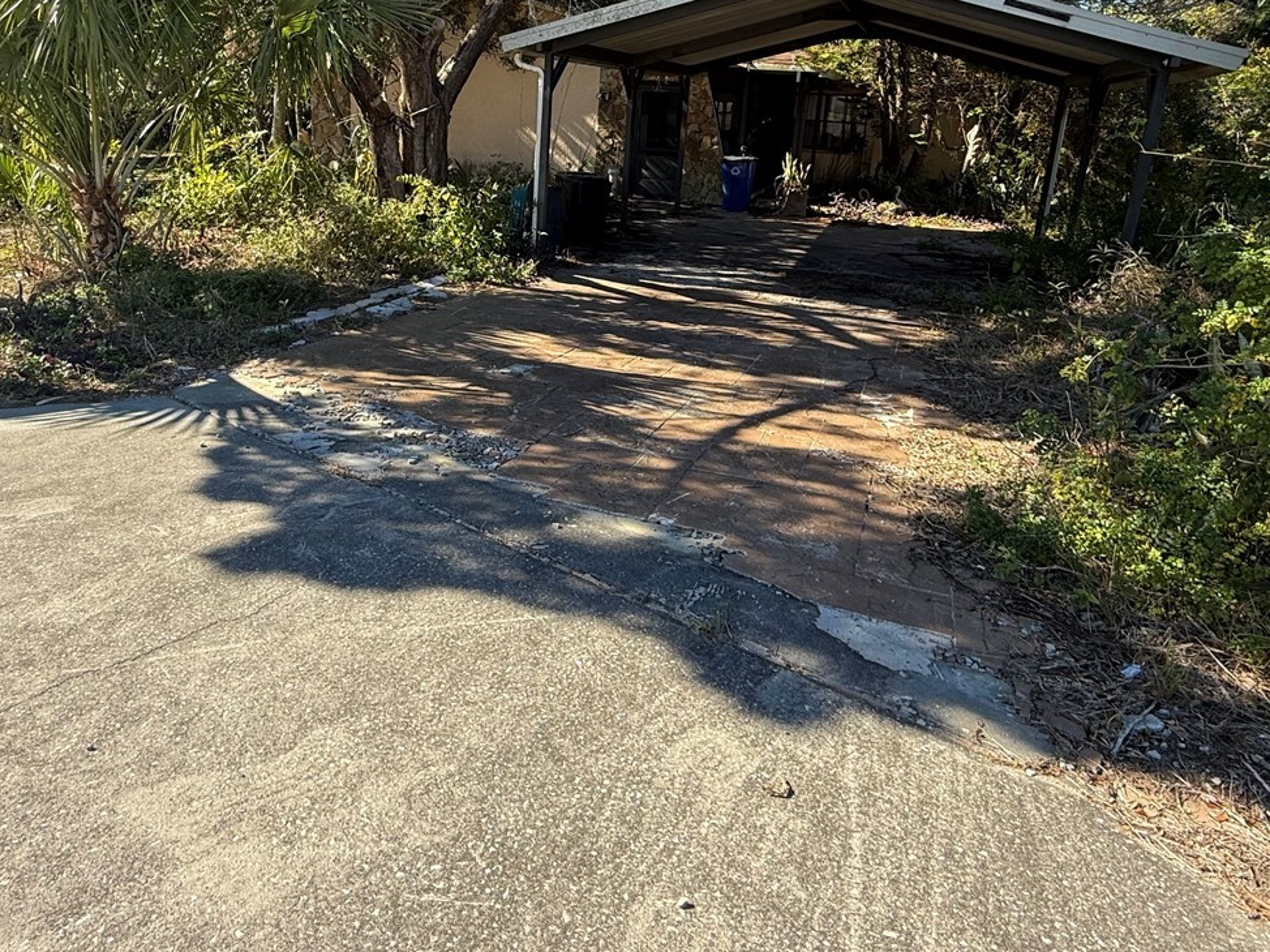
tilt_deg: -13.4
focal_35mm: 23
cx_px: 552
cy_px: 293
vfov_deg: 57.1
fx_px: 844
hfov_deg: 73.6
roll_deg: -2.7
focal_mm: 2.22
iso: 50
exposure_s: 1/408
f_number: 2.2
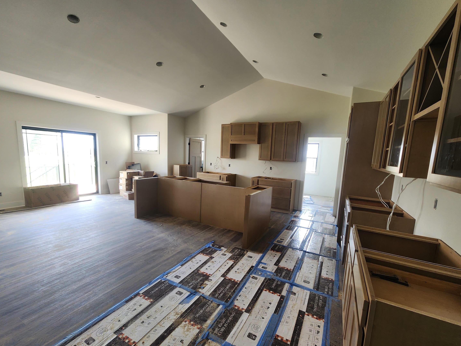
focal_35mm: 14
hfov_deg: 102.1
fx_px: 186
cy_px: 185
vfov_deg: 85.5
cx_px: 226
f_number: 2.2
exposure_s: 1/60
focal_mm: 2.2
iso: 100
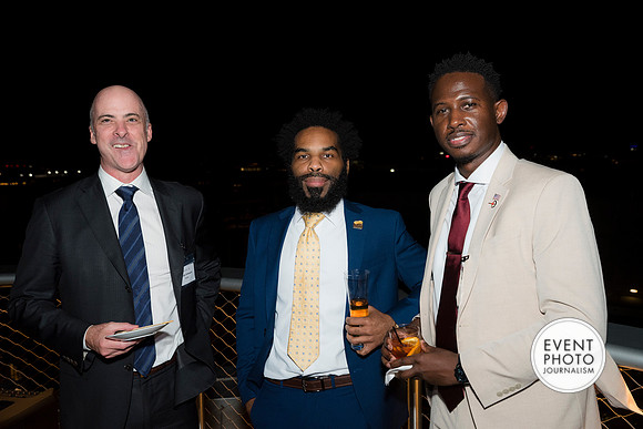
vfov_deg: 36.9
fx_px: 643
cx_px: 322
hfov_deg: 53.1
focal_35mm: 36
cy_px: 214
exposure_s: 1/125
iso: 800
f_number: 5.6
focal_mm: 36
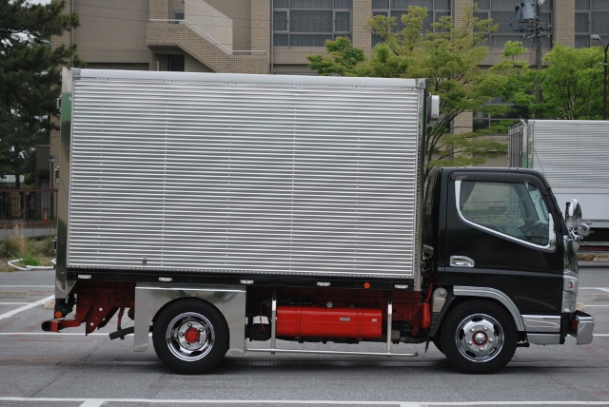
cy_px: 204
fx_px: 1397
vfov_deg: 16.6
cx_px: 304
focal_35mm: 82
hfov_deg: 24.6
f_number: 5.6
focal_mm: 55
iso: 200
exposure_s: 1/500
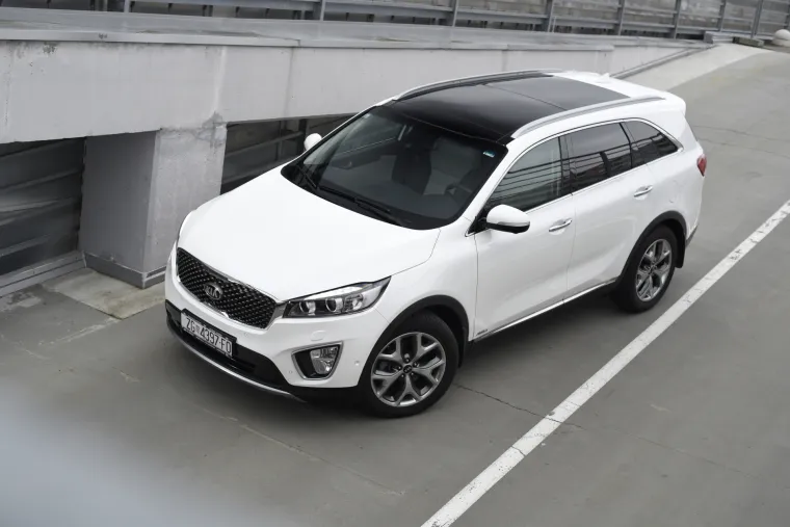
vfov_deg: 27.0
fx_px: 1097
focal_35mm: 50
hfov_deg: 39.6
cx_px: 395
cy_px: 264
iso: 250
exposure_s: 1/125
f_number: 4
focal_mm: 50
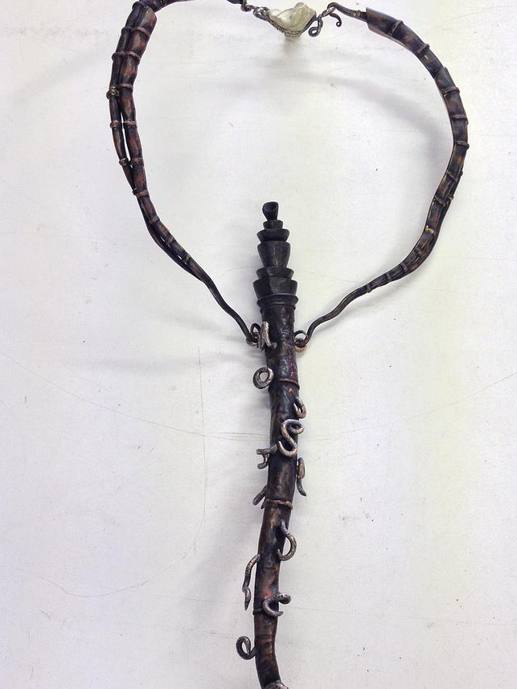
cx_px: 293
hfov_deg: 29.7
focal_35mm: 49
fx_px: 976
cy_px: 421
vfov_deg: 38.7
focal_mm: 4.28
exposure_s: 1/60
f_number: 2.4
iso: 64
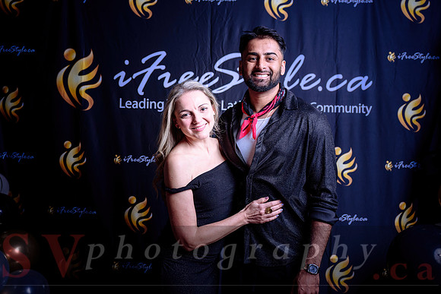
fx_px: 478
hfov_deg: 49.5
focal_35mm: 39
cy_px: 147
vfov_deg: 34.2
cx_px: 220
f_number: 4
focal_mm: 39
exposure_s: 1/60
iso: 100
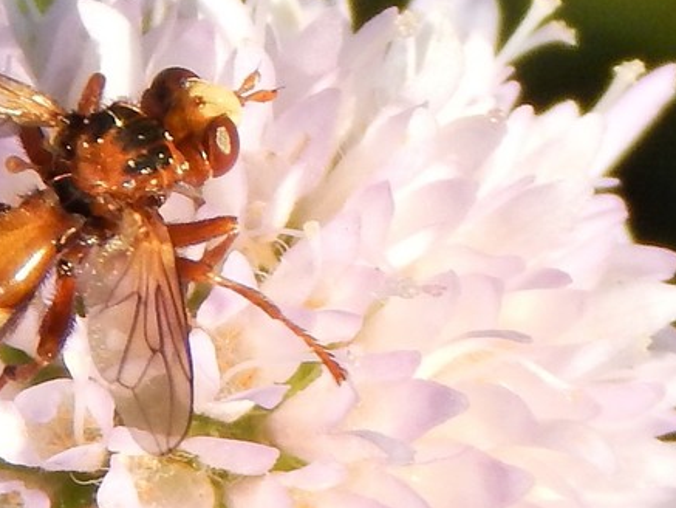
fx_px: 6095
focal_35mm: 312
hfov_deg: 6.3
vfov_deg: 4.8
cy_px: 190
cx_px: 30
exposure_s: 1/400
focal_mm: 28.7
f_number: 5.1
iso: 125
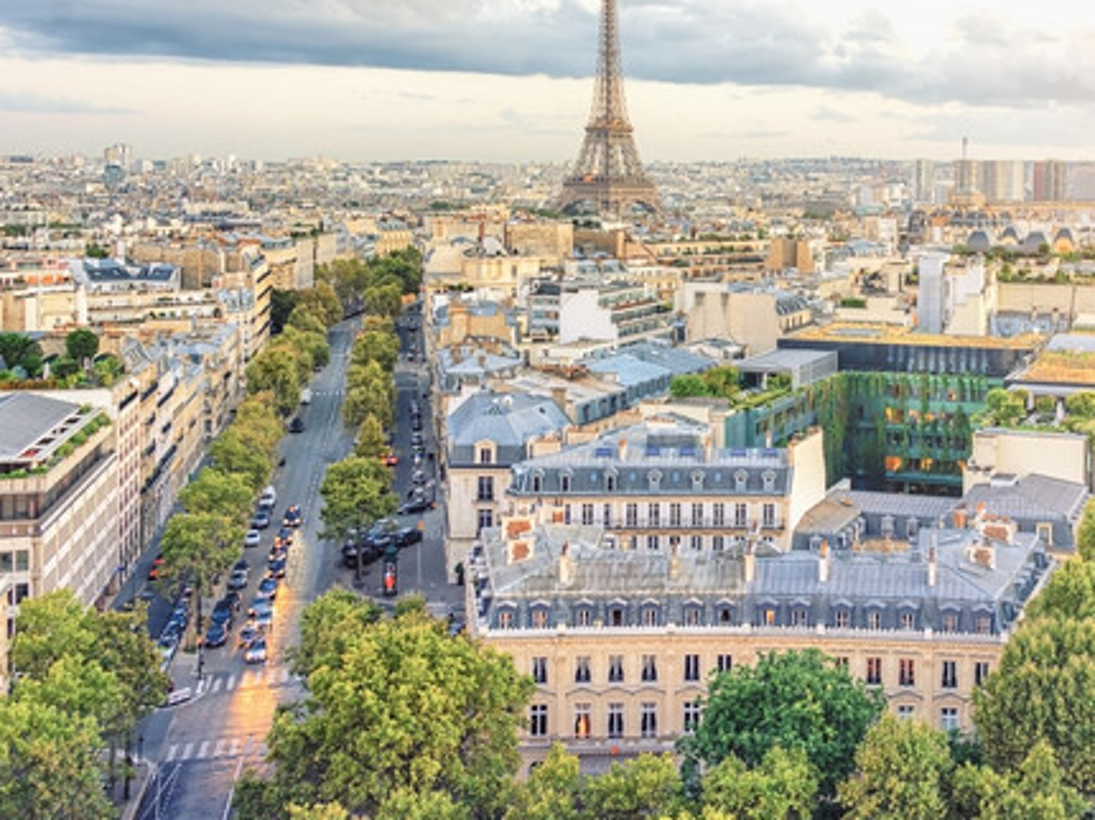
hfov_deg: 38.9
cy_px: 289
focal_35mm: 47
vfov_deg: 30.7
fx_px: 1486
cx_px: 876
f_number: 5.6
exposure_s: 1/5
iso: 64
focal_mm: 28
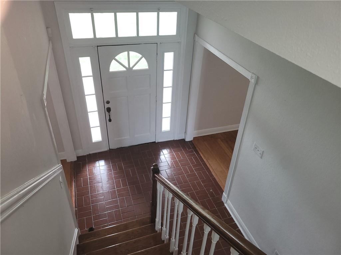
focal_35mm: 26
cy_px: 128
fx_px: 256
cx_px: 170
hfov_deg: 67.3
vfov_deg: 53.1
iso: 100
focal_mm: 5.4
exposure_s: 1/30
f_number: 1.8
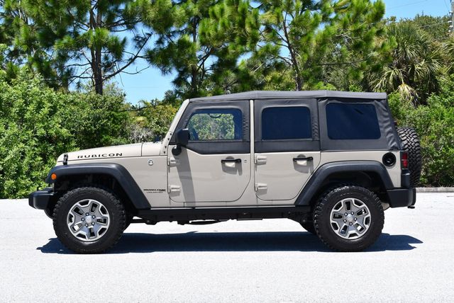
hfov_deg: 33.4
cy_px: 152
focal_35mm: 60
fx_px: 757
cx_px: 227
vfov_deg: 22.7
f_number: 8
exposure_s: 1/250
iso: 180
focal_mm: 30
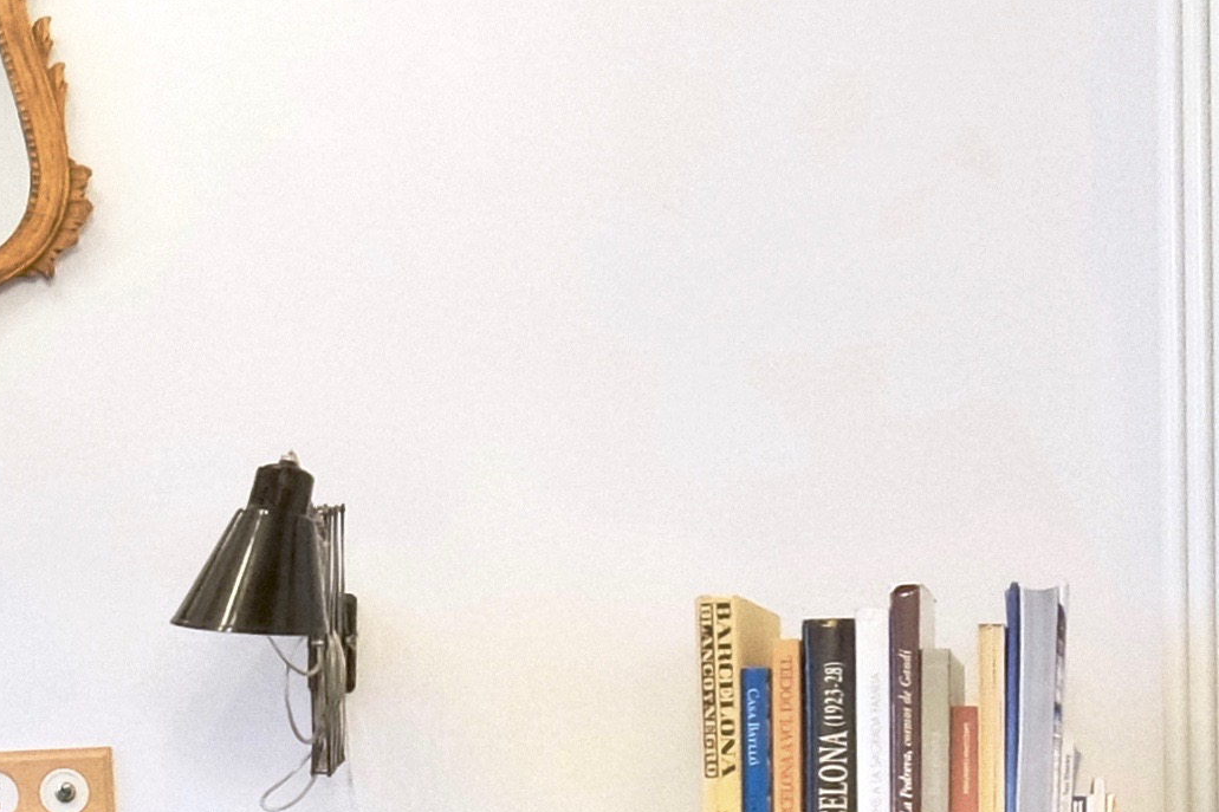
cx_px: -611
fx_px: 2979
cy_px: 834
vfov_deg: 15.2
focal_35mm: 88
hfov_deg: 20.0
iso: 4000
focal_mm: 8
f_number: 7.1
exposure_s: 1/15
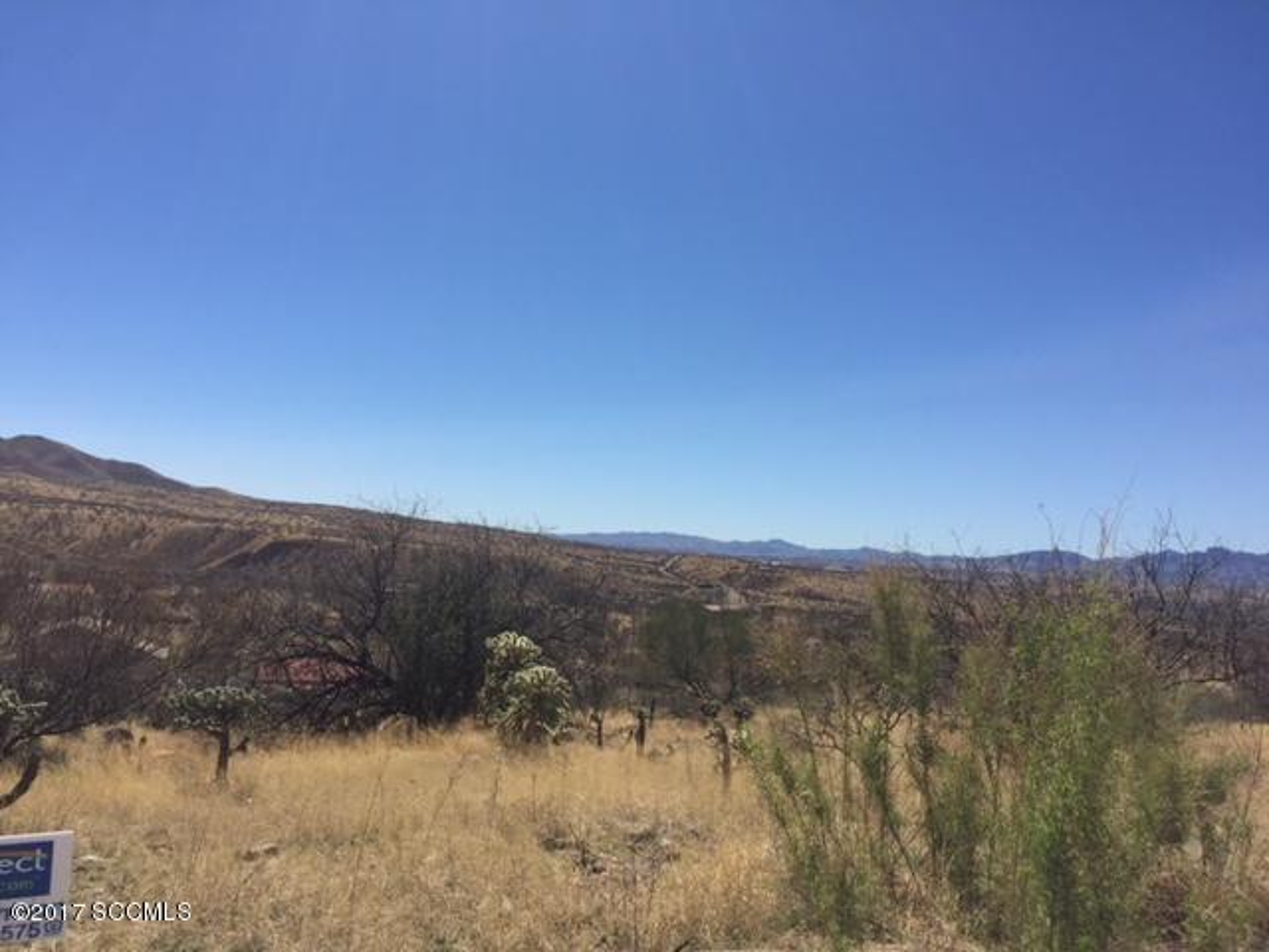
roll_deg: -2.8
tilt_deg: +4.3
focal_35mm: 29
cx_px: 634
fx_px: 1063
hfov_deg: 61.7
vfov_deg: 48.2
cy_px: 476
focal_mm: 4.15
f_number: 2.2
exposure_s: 1/3597
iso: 32
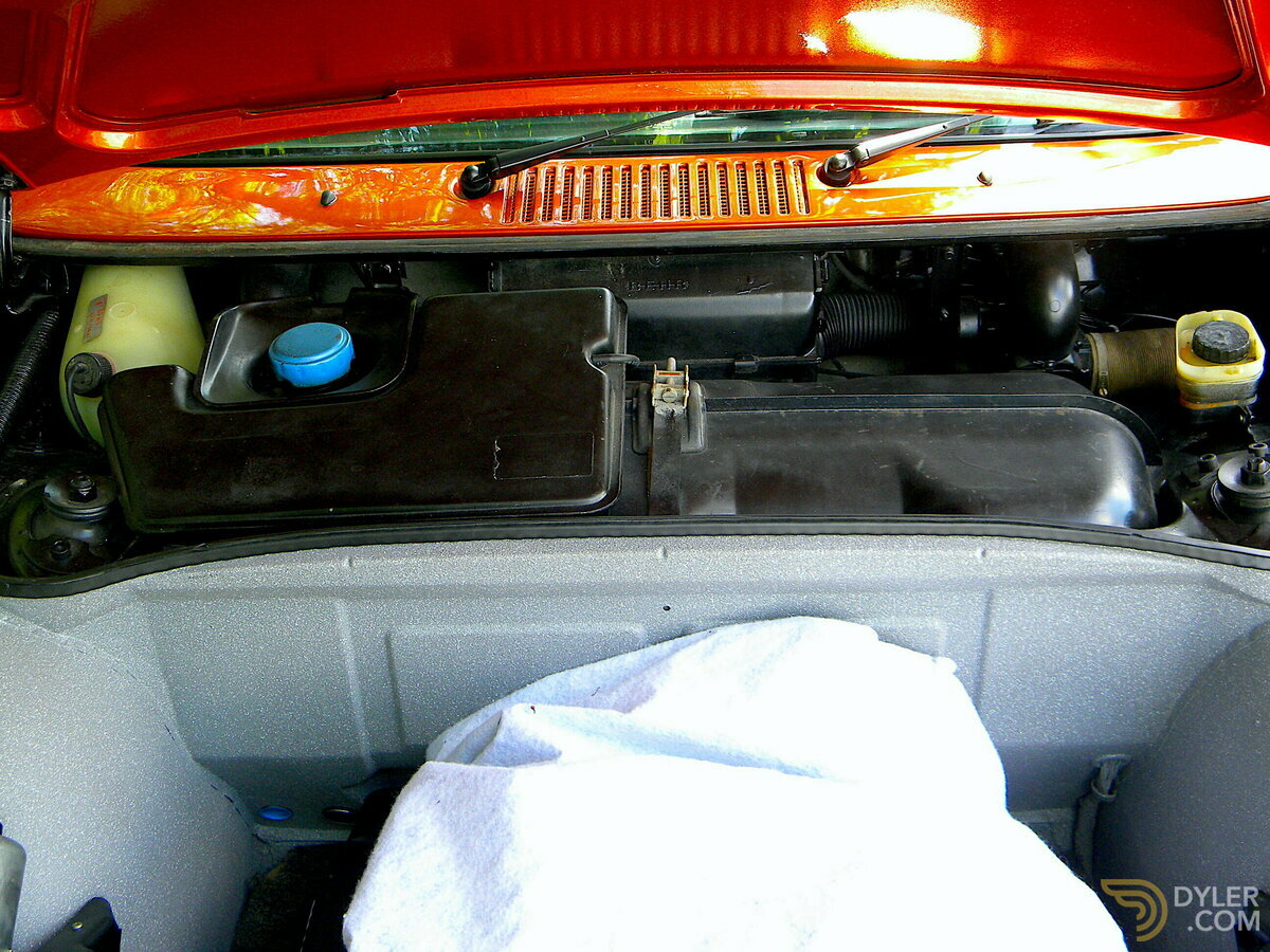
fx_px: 1504
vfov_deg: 35.1
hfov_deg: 45.8
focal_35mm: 41
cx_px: 635
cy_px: 476
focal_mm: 7.3
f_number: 3.8
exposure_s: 1/76
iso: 160
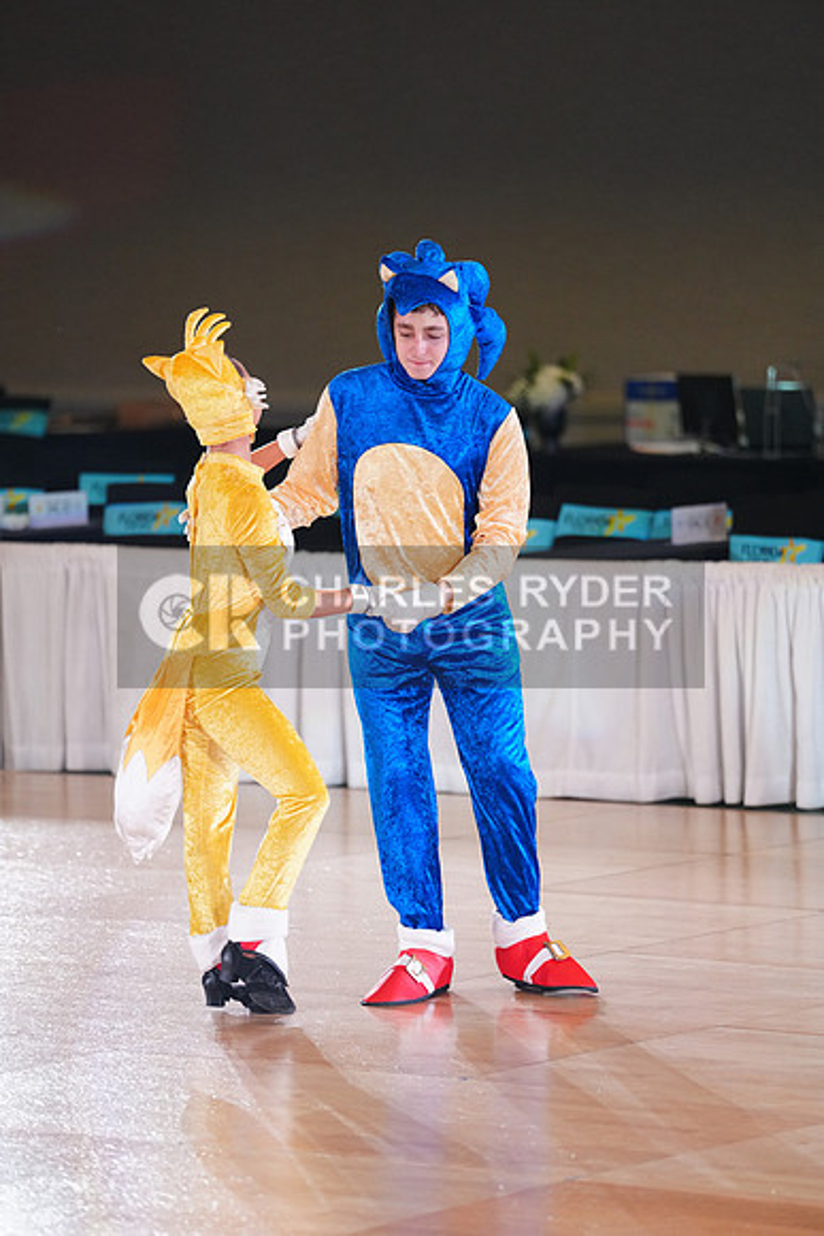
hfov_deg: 6.9
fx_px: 6862
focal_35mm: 200
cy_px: 618
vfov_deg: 10.3
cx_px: 412
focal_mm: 200
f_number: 2.8
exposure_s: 1/500
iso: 2500
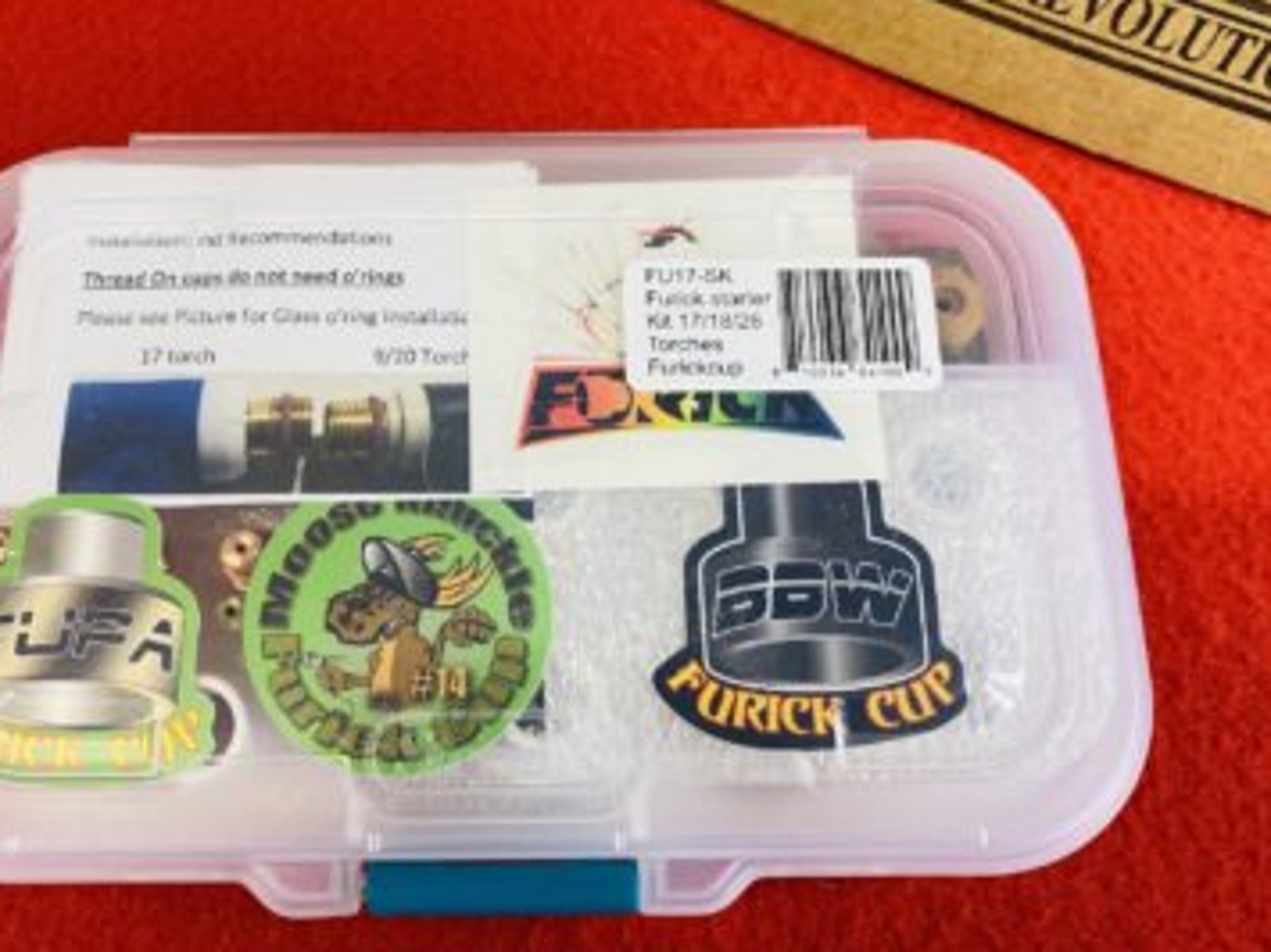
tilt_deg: -72.9
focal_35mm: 33
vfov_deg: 42.9
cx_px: 533
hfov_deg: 55.1
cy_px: 426
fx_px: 1211
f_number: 1.8
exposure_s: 1/100
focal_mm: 4.25
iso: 80
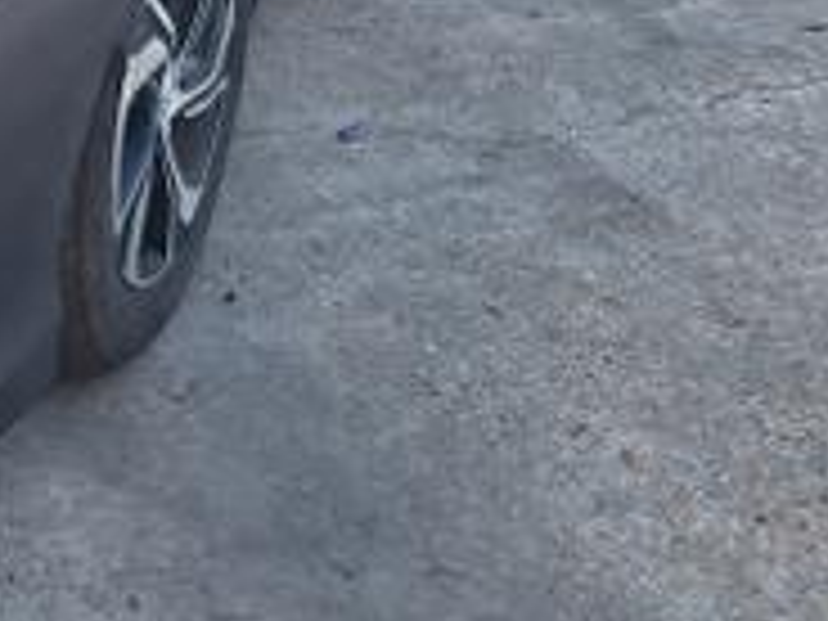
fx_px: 1507
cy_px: -140
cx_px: -256
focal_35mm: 63
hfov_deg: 26.1
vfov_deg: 21.5
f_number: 1.8
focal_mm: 5.54
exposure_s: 1/307
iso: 40
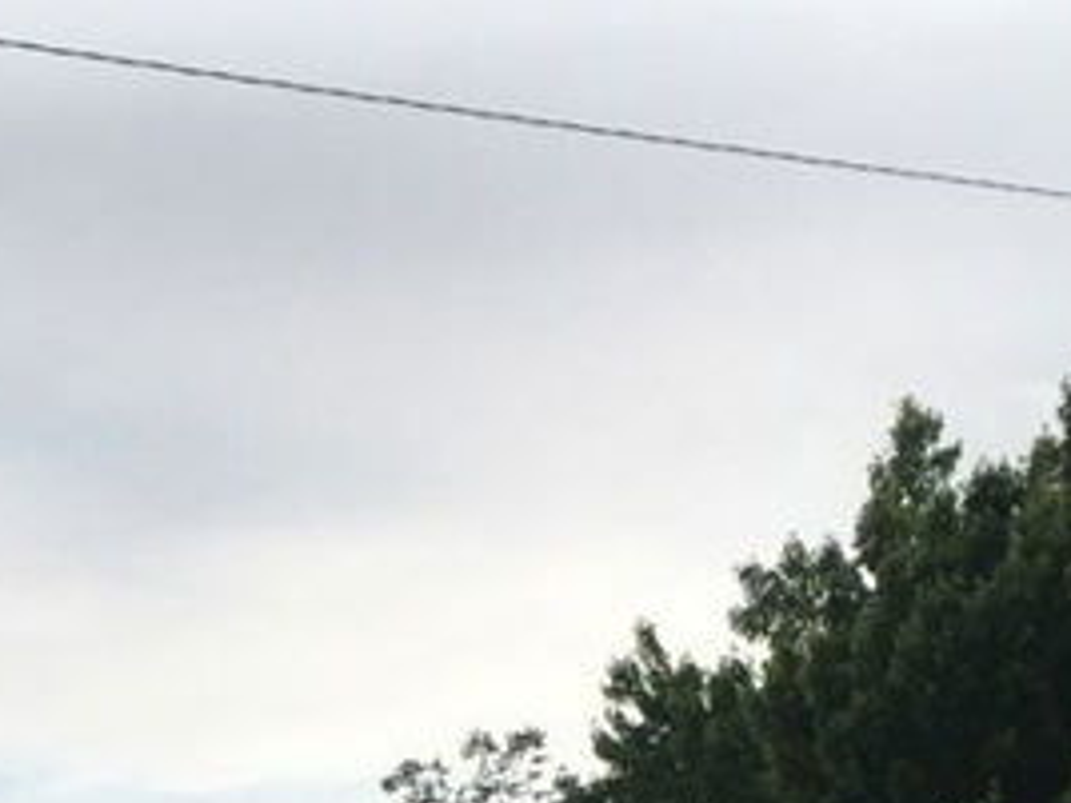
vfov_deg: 12.4
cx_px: -92
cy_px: 1334
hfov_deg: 17.2
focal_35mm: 111
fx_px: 3434
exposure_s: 1/455
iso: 25
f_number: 2.2
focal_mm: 4.15
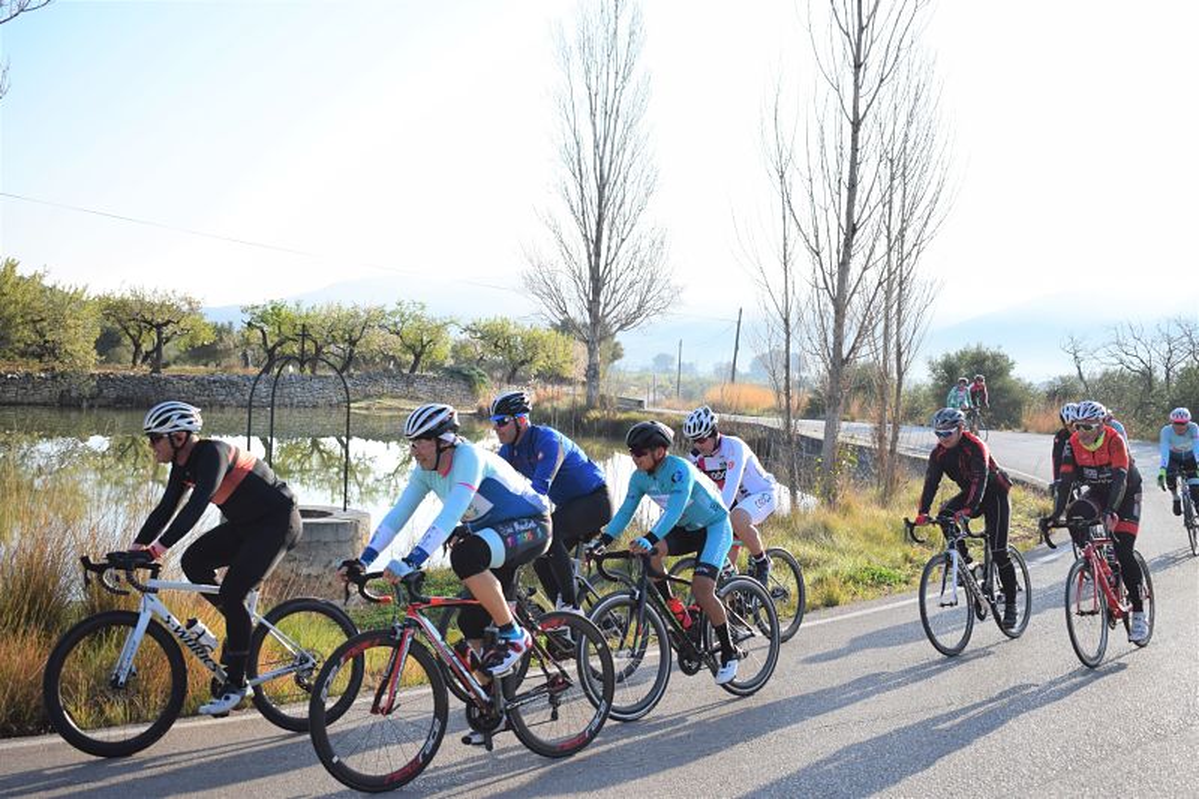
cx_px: 600
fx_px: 1398
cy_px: 400
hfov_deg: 46.4
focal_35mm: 42
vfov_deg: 31.9
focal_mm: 28
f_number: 5
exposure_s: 1/1250
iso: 400
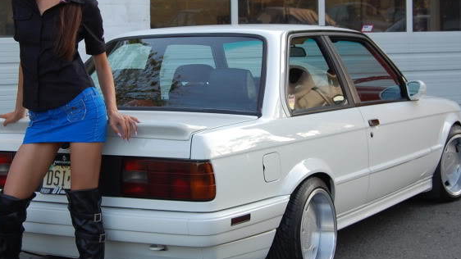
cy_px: 84
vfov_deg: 15.1
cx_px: 190
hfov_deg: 26.5
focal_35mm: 80
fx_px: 978
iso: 200
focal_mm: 28
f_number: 5.6
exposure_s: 1/125
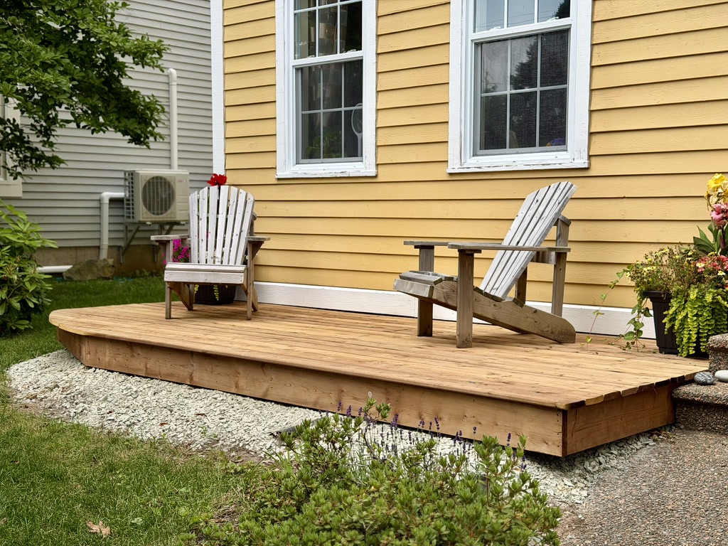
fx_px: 1009
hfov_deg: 39.7
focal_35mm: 48
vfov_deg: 30.3
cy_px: 273
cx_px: 364
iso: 64
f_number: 1.78
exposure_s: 1/2208
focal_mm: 6.76
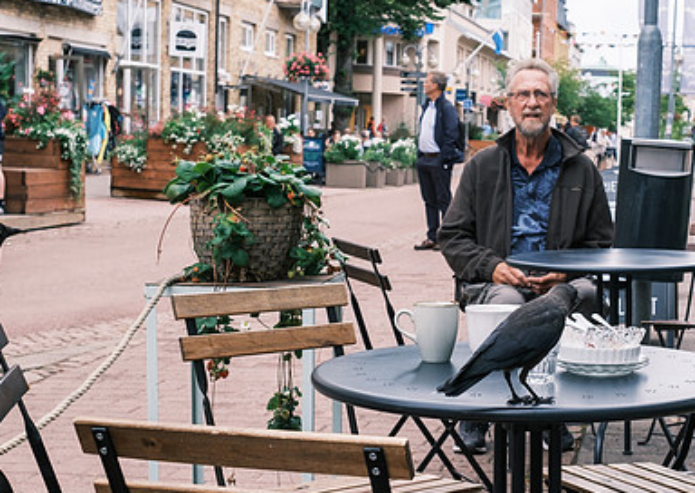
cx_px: 476
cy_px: 346
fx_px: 1398
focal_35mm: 71
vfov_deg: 19.9
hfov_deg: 27.7
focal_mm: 23
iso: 320
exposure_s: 1/200
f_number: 5.6
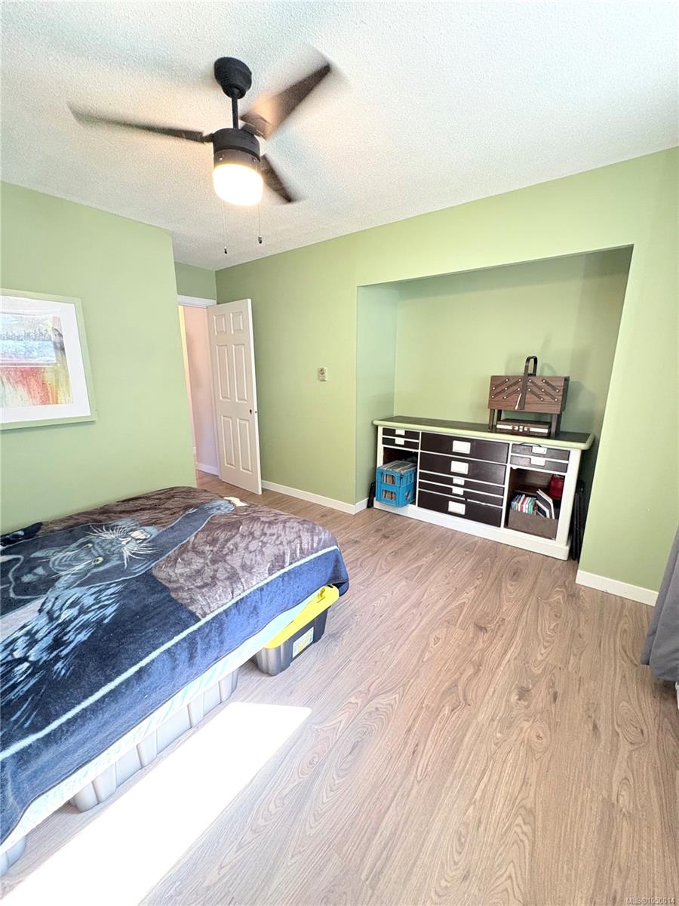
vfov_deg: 102.1
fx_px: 366
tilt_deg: -12.9
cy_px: 453
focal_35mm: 14
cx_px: 340
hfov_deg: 85.7
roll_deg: +0.7
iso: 500
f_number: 2.2
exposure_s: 1/60
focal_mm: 2.22
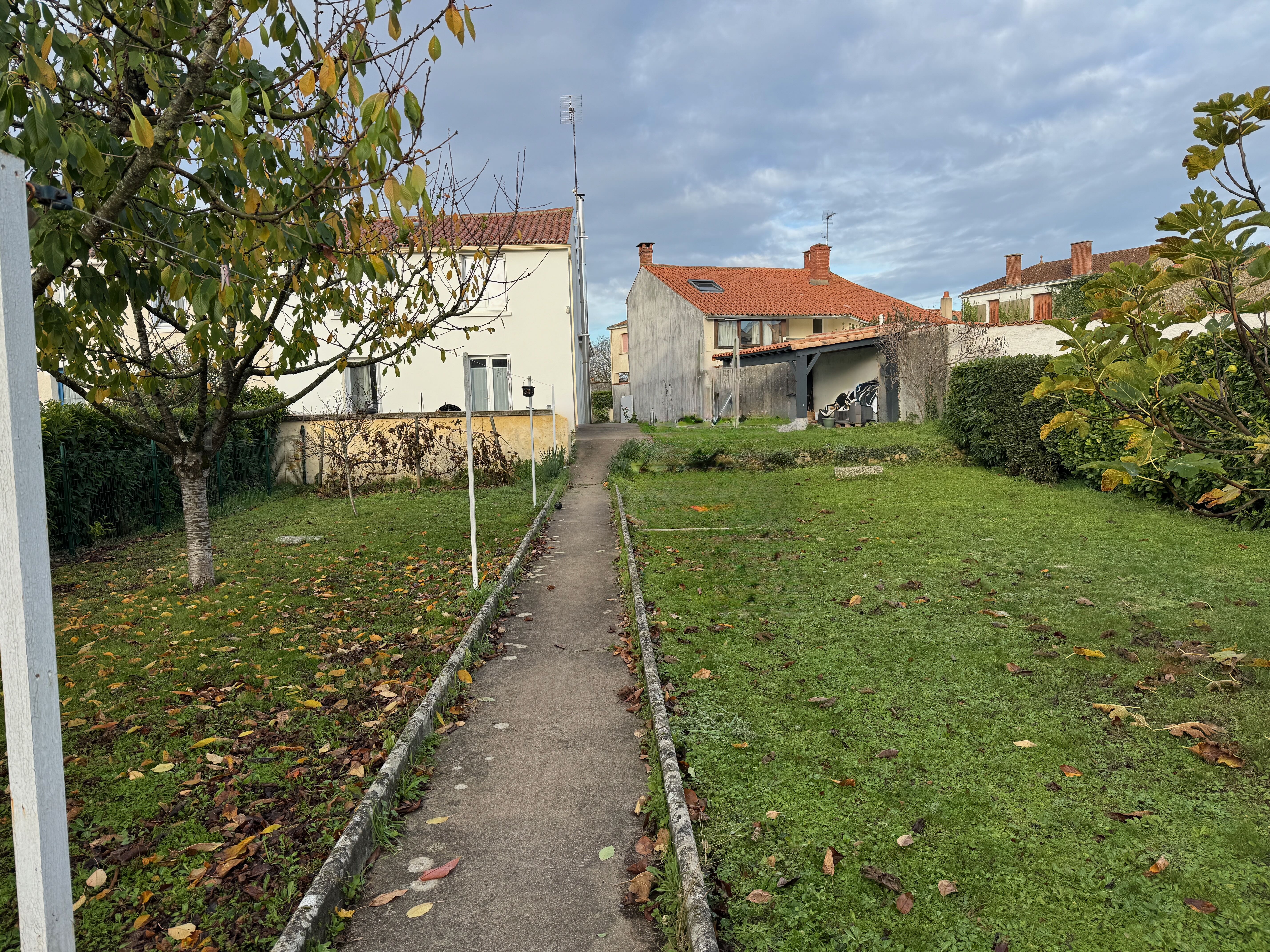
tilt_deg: -5.1
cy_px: 476
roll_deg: +2.6
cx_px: 635
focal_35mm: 24
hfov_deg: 71.6
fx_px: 881
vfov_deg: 56.8
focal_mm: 6.76
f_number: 1.78
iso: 80
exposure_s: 1/1637
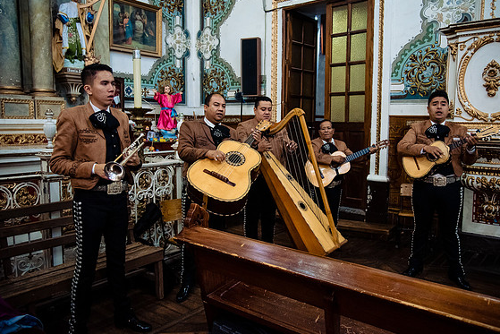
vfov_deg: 46.4
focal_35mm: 28
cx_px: 258
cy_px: 163
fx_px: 389
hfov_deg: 65.4
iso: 5000
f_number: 4
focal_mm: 27
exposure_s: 1/160
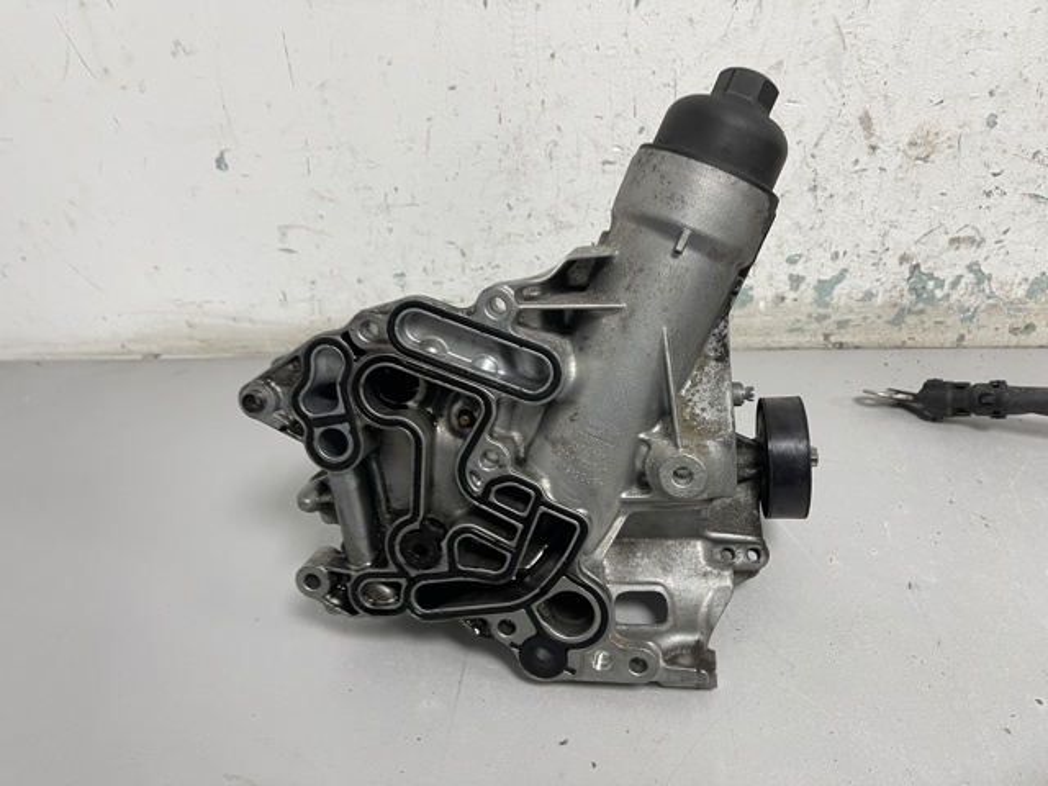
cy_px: 393
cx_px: 524
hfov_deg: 69.4
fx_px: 757
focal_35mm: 25
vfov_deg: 54.9
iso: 64
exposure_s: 1/50
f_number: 1.6
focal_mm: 5.1
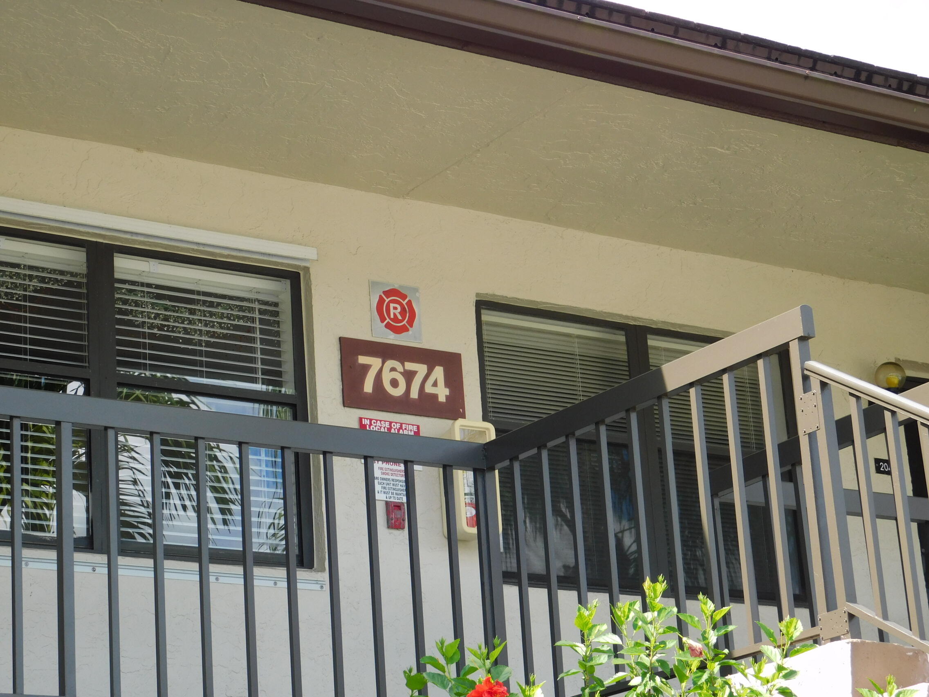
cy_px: 348
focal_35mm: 91
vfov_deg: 16.2
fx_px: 2442
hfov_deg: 21.5
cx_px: 464
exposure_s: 1/160
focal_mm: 16.1
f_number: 4.5
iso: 125
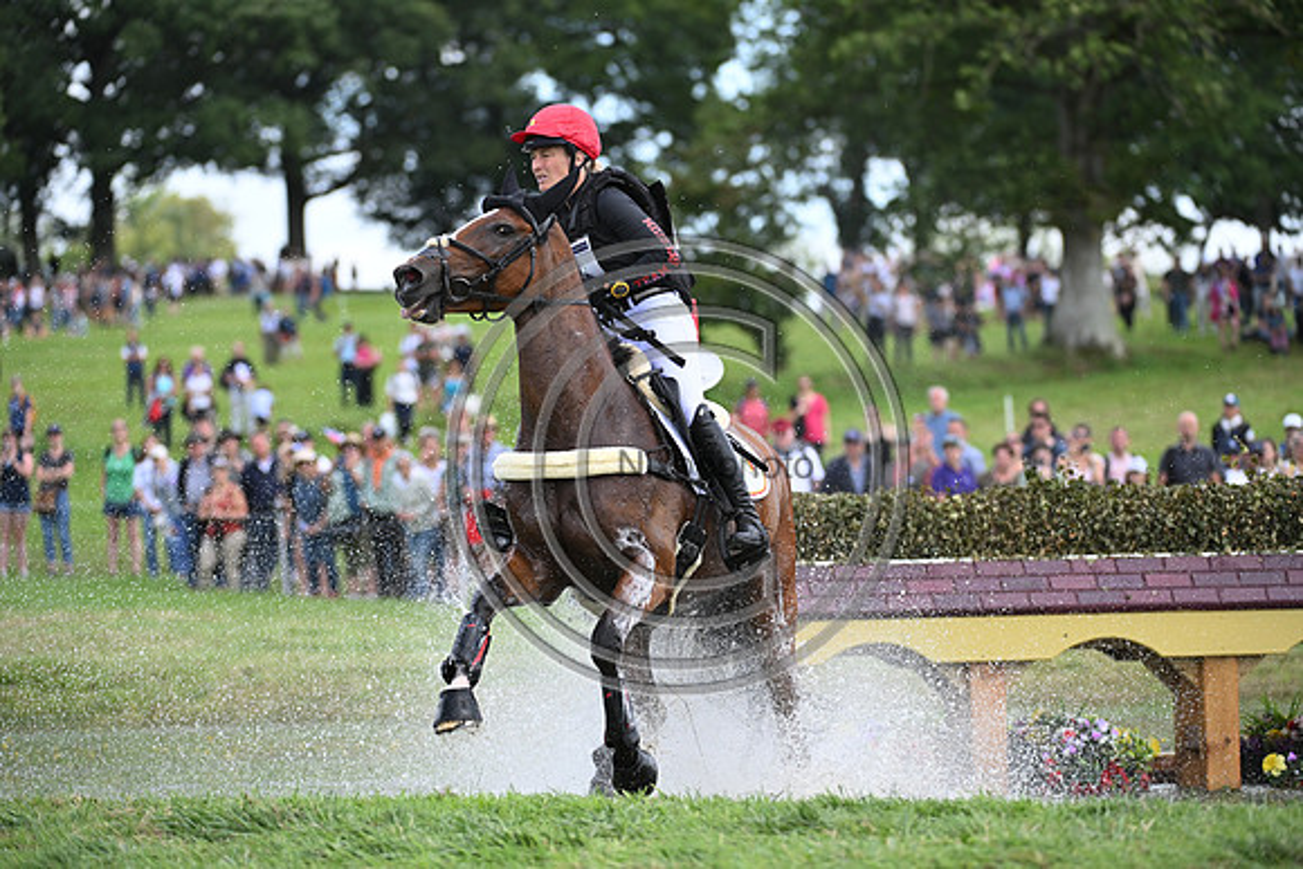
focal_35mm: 200
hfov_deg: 10.3
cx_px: 652
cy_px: 434
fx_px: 7240
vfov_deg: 6.9
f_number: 5
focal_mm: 200
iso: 720
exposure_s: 1/1600
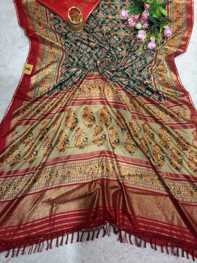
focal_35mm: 26
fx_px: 197
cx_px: 98
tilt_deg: -75.8
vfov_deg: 67.3
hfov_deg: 53.1
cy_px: 132
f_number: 1.6
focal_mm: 5.96
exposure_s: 1/100
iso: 64
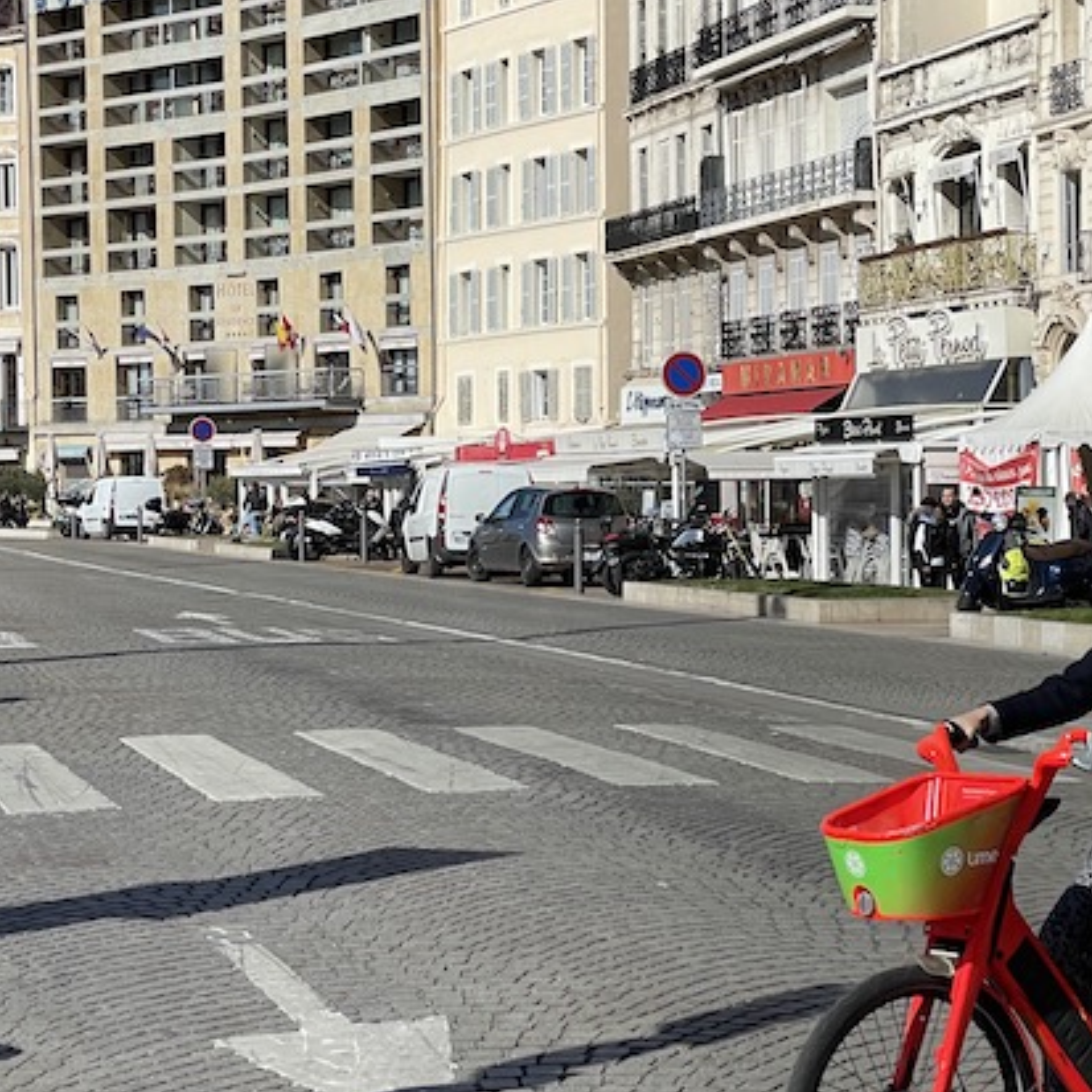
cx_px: 648
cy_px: 598
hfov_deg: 19.5
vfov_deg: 19.5
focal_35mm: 89
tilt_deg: -0.7
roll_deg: +1.2
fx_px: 3176
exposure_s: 1/3425
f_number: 2
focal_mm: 6
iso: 25
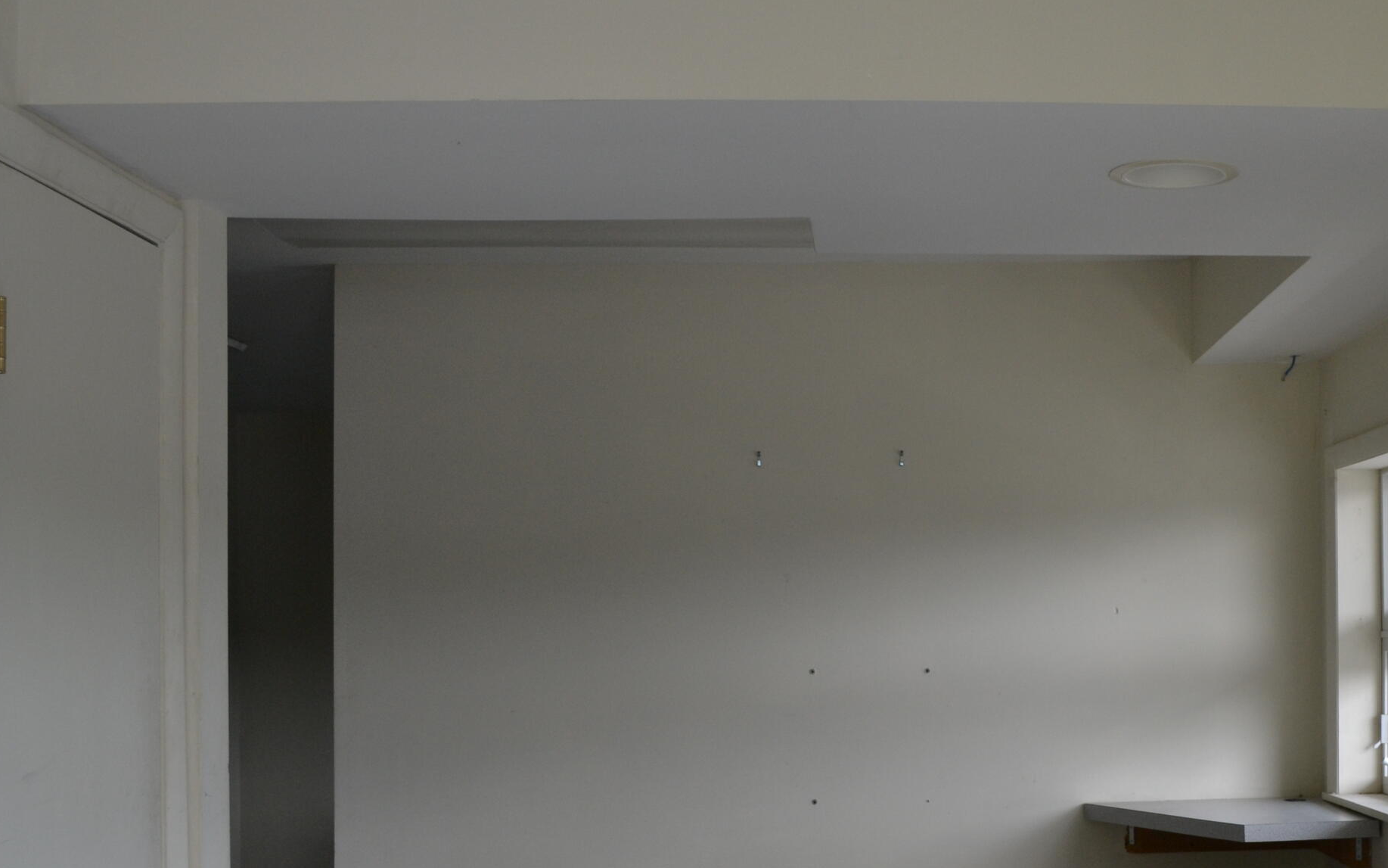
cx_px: 1089
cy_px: 598
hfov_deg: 35.8
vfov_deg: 23.4
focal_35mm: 55
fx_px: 2081
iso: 360
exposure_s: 1/125
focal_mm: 22
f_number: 5.6
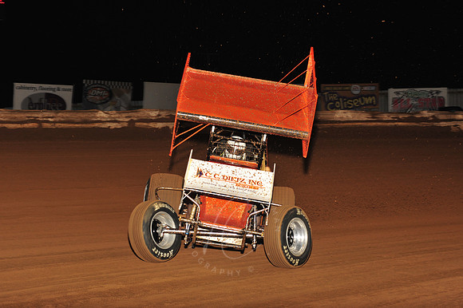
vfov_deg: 15.9
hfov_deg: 23.7
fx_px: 1105
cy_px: 154
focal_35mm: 86
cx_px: 232
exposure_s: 1/320
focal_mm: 86
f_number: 7.1
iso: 1000
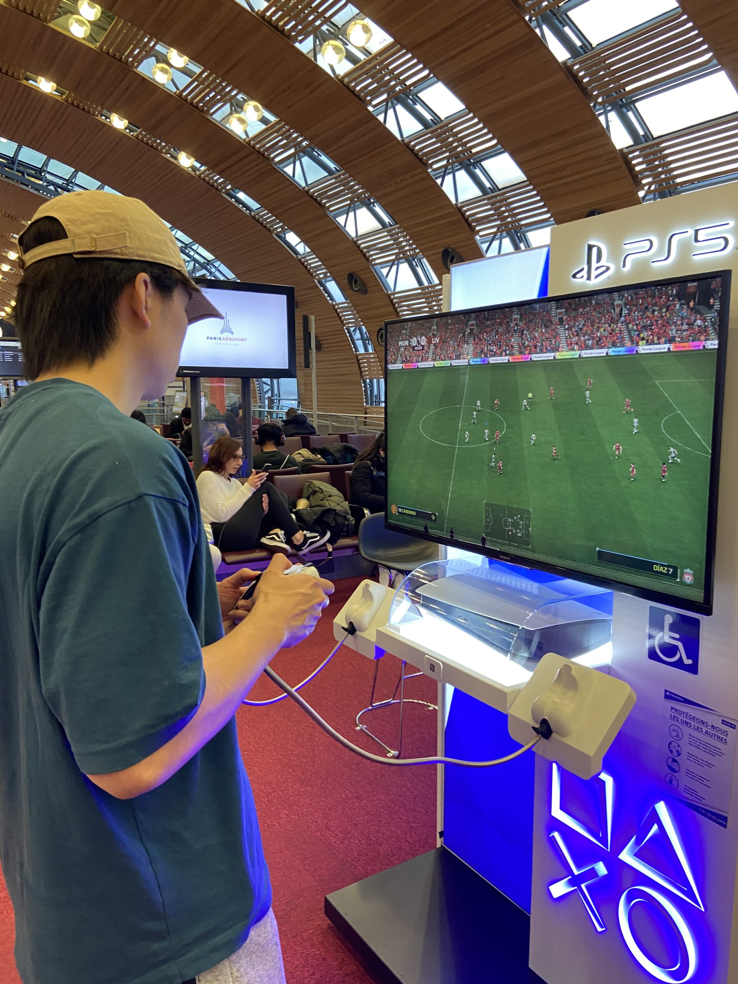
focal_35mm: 26
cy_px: 492
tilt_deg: -6.4
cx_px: 369
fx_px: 739
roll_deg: -0.2
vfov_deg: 67.3
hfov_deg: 53.1
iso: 160
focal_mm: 4.25
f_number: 1.8
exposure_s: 1/60
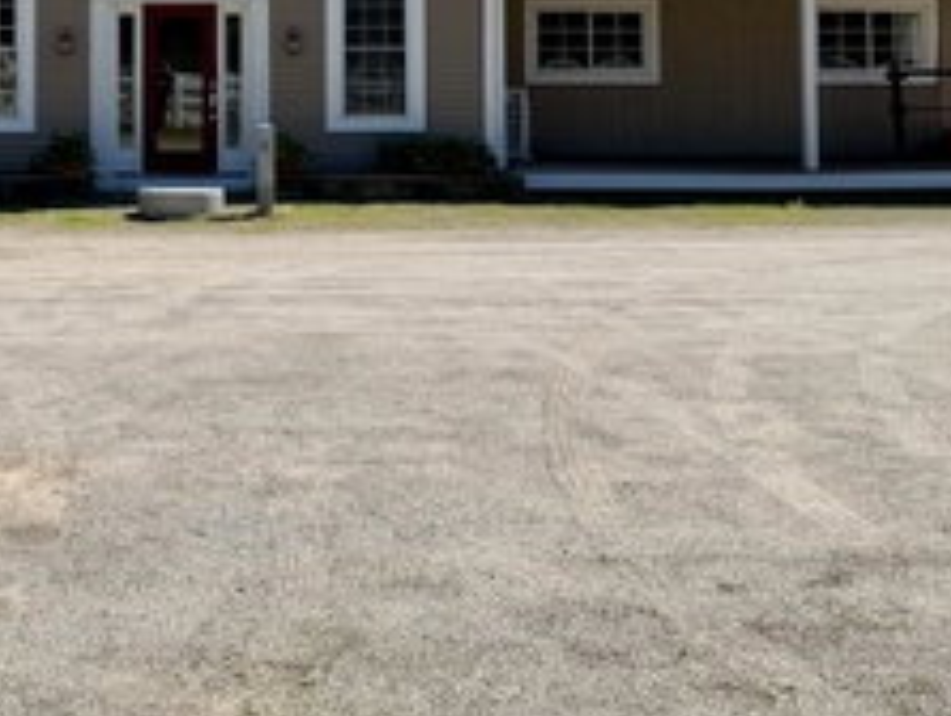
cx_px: 166
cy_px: -9
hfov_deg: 33.7
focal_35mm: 55
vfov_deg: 25.3
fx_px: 1513
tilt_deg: +1.9
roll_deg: +0.1
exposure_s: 1/5714
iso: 80
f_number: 1.78
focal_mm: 6.76
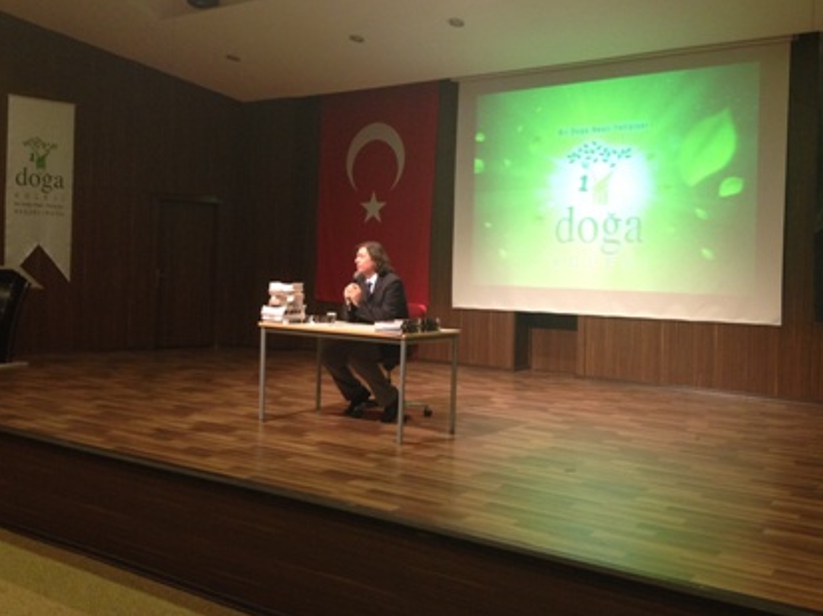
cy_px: 285
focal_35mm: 38
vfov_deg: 37.6
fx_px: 903
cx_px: 434
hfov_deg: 49.0
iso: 200
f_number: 2.4
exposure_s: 1/20
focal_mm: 4.28
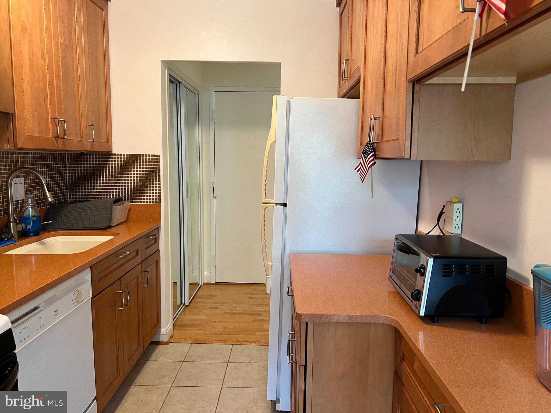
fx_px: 414
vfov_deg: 53.1
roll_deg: -1.2
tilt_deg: -7.0
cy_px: 206
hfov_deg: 67.3
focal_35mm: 26
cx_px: 276
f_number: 1.5
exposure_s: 1/60
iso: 200
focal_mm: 5.7
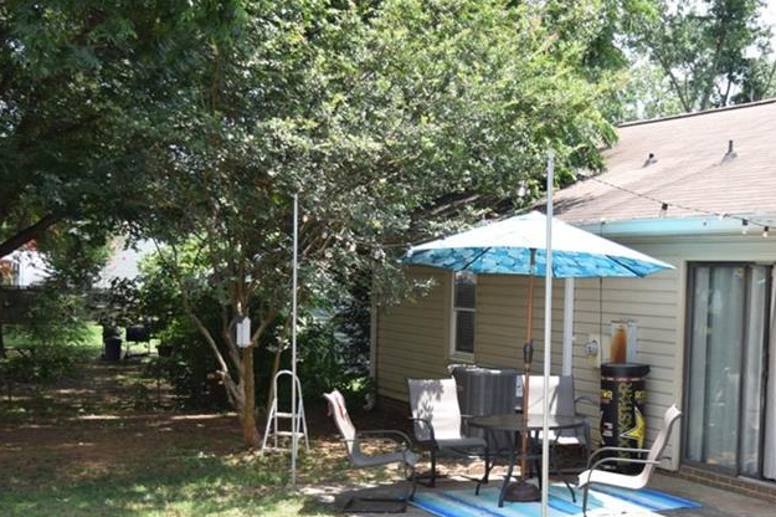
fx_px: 1271
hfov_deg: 33.7
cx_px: 503
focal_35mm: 59
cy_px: 374
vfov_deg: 22.8
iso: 100
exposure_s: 1/200
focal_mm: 24
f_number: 4
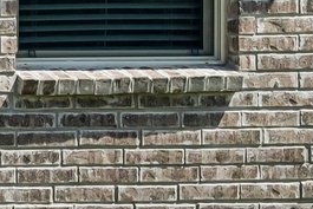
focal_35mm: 232
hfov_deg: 7.2
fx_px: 2018
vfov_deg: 5.9
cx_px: -834
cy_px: -17
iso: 400
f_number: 8
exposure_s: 1/1000
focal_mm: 30
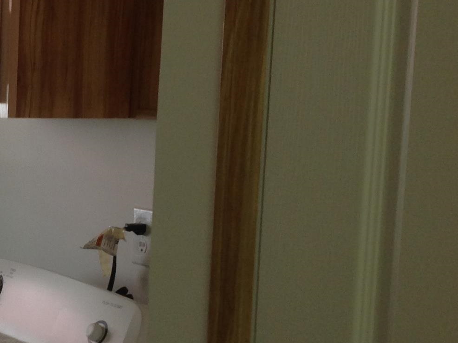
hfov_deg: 19.9
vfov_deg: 16.0
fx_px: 1216
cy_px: 215
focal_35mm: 92
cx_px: -111
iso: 64
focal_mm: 4.28
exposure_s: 1/40
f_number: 2.4
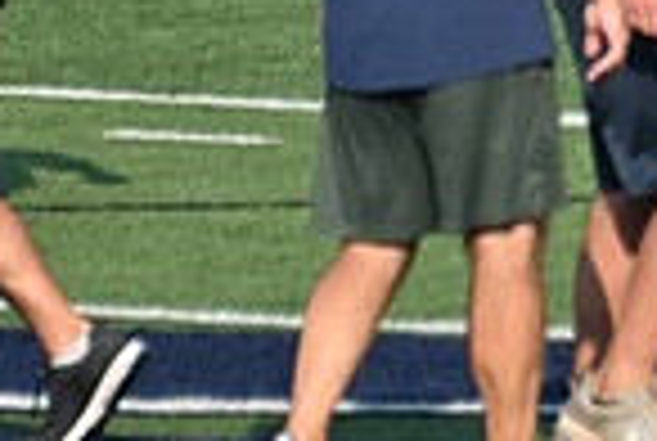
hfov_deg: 1.2
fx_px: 32643
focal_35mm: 1785
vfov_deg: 0.8
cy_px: -308
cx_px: 1156
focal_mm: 300
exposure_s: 1/640
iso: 100
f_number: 5.6
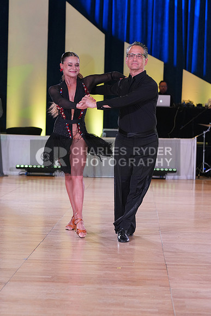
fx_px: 843
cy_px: 158
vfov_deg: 21.2
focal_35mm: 96
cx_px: 106
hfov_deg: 14.3
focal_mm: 96
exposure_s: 1/250
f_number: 5
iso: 2500
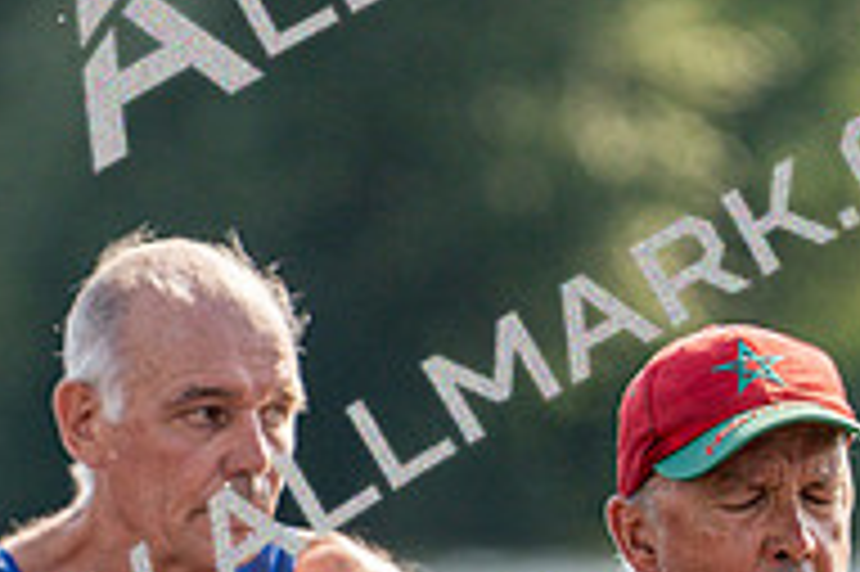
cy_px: 831
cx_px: 324
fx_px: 27162
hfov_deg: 1.8
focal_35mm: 1138
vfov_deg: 1.2
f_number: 6.3
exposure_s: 1/1600
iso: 320
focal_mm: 374
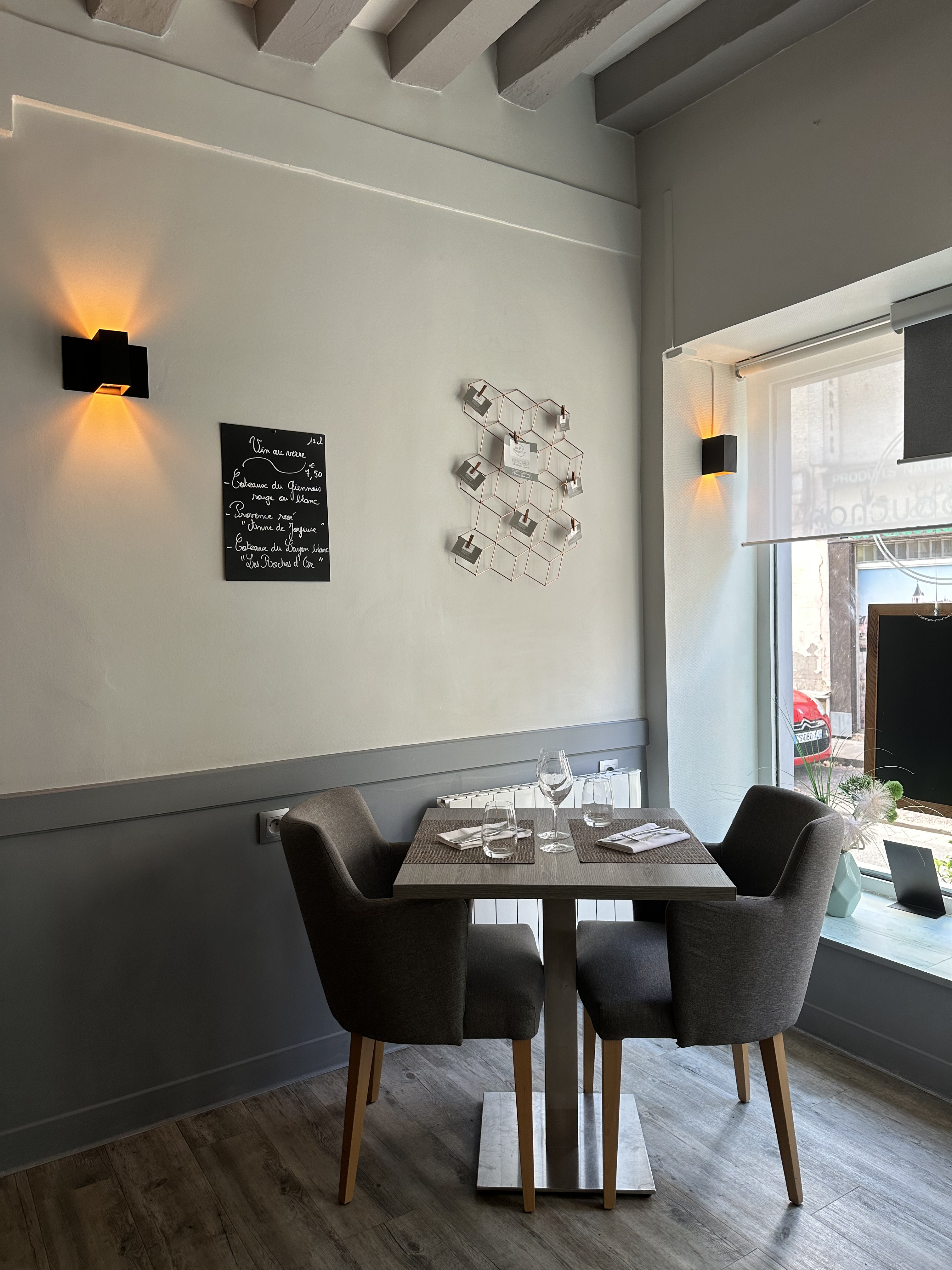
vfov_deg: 71.6
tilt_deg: -0.4
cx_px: 476
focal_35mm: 24
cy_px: 635
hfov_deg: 56.8
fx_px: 880
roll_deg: +0.7
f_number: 1.78
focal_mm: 6.86
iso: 80
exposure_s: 1/100
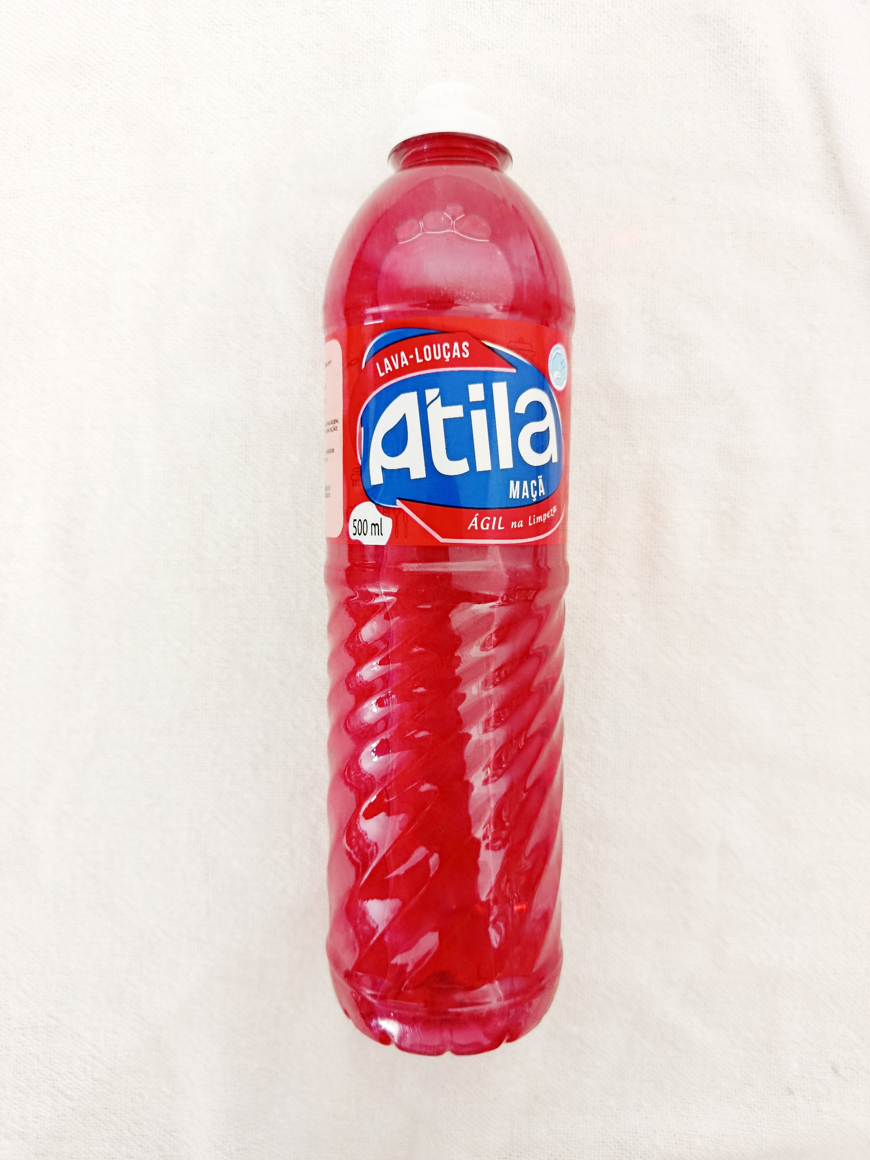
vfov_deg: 71.6
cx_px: 435
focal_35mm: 24
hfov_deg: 56.8
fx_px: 804
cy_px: 580
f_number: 1.7
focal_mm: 5.24
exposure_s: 1/60
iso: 921
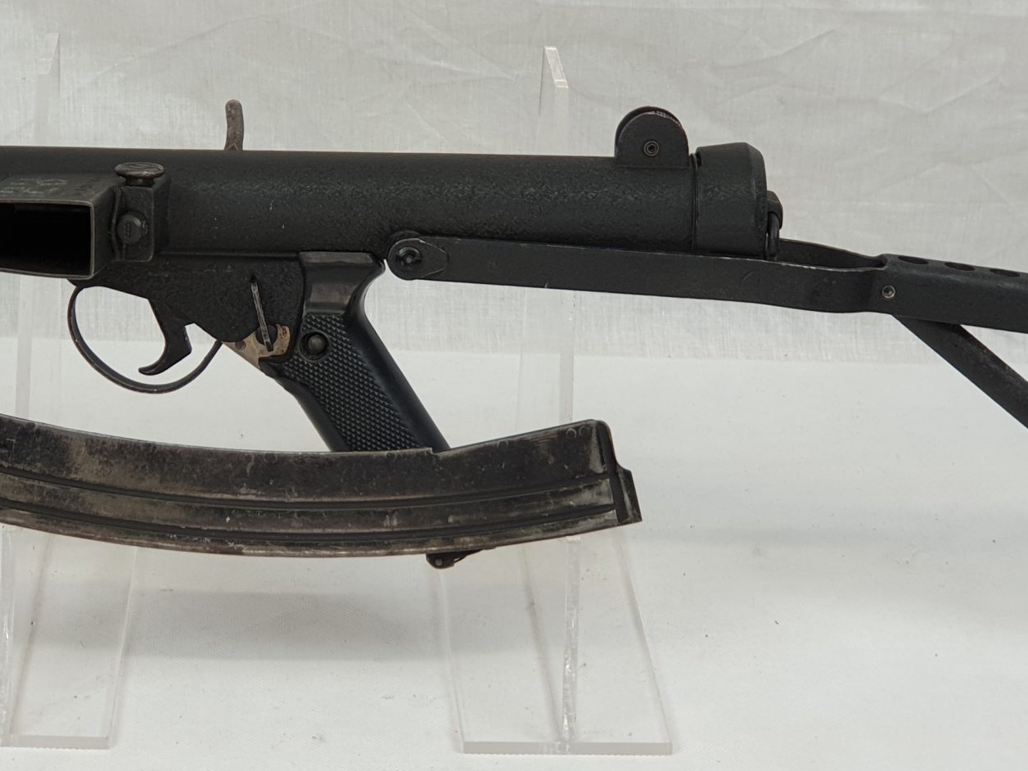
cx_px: 381
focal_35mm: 106
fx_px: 3148
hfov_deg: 18.5
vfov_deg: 14.0
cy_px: 340
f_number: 2.4
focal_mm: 6
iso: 100
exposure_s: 1/33
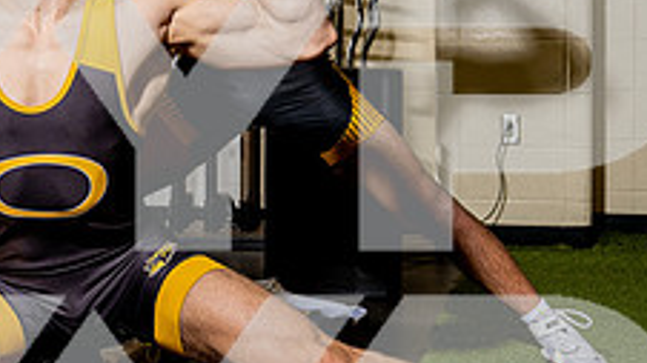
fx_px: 1338
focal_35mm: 78
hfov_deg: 27.2
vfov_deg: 15.4
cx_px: 303
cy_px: 101
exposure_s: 1/200
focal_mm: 29
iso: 100
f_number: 4
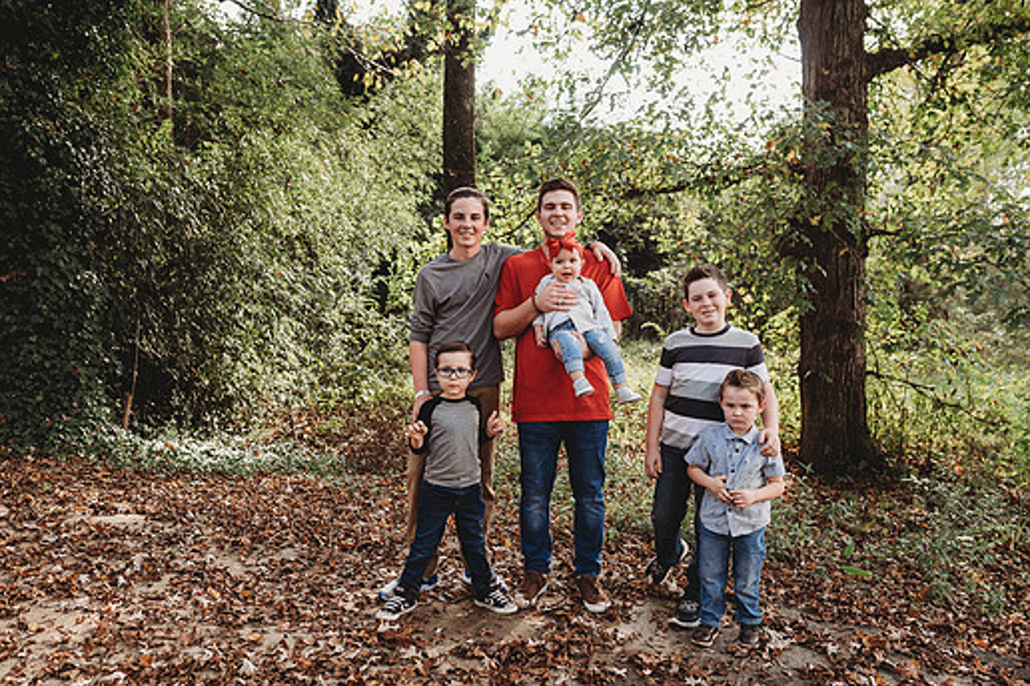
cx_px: 511
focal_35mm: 27
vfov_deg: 47.9
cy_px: 374
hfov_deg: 67.4
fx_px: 772
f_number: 3.2
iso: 500
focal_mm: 24
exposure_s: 1/250
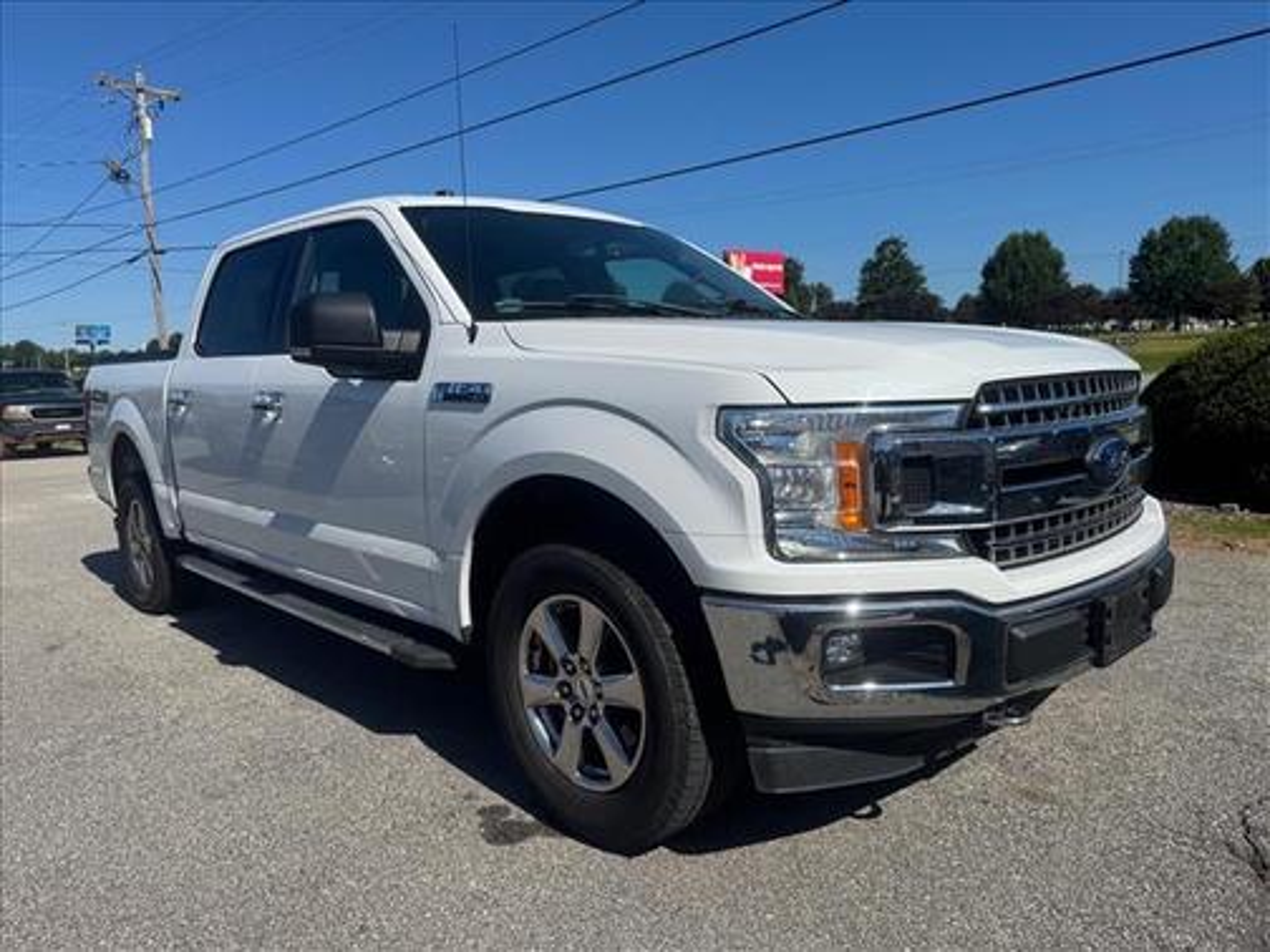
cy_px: 476
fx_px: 881
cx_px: 635
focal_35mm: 24
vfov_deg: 56.8
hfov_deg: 71.6
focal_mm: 6.76
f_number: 1.78
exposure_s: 1/7092
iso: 80
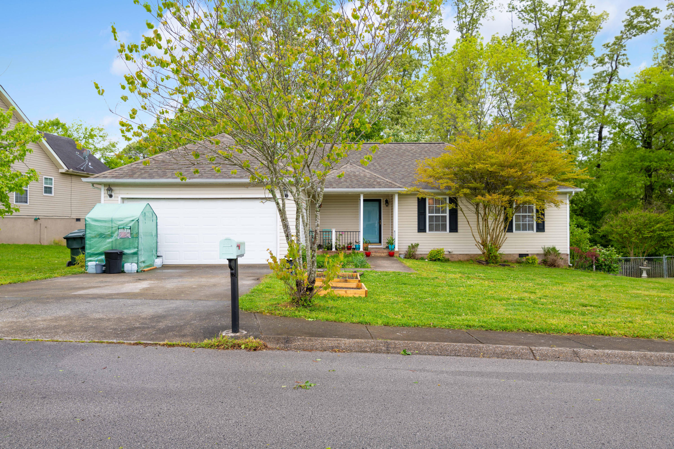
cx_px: 337
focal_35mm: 26
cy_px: 224
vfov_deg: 49.6
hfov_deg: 69.4
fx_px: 487
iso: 64
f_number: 7.1
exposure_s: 1/20
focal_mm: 26
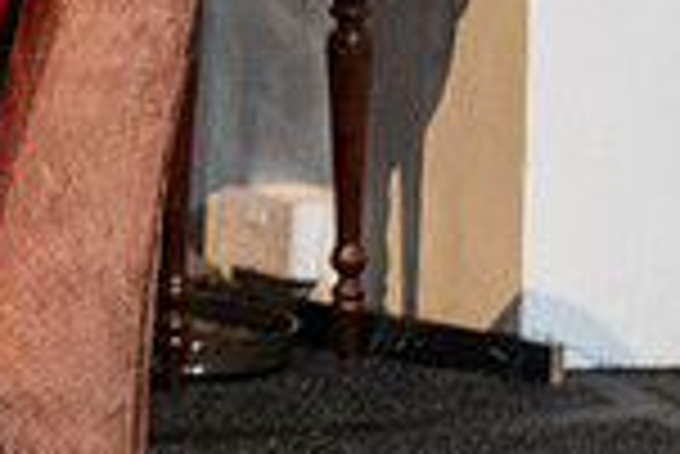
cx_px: -453
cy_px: -102
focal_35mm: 346
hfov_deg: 5.9
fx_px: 6542
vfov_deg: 4.0
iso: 1600
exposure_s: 1/250
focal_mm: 56
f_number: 2.5
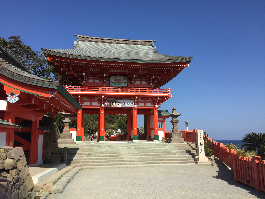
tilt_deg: +9.2
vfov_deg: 48.2
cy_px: 100
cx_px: 132
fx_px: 222
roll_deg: +0.3
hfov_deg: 61.7
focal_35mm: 29
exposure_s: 1/2083
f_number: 2.2
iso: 32
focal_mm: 4.15
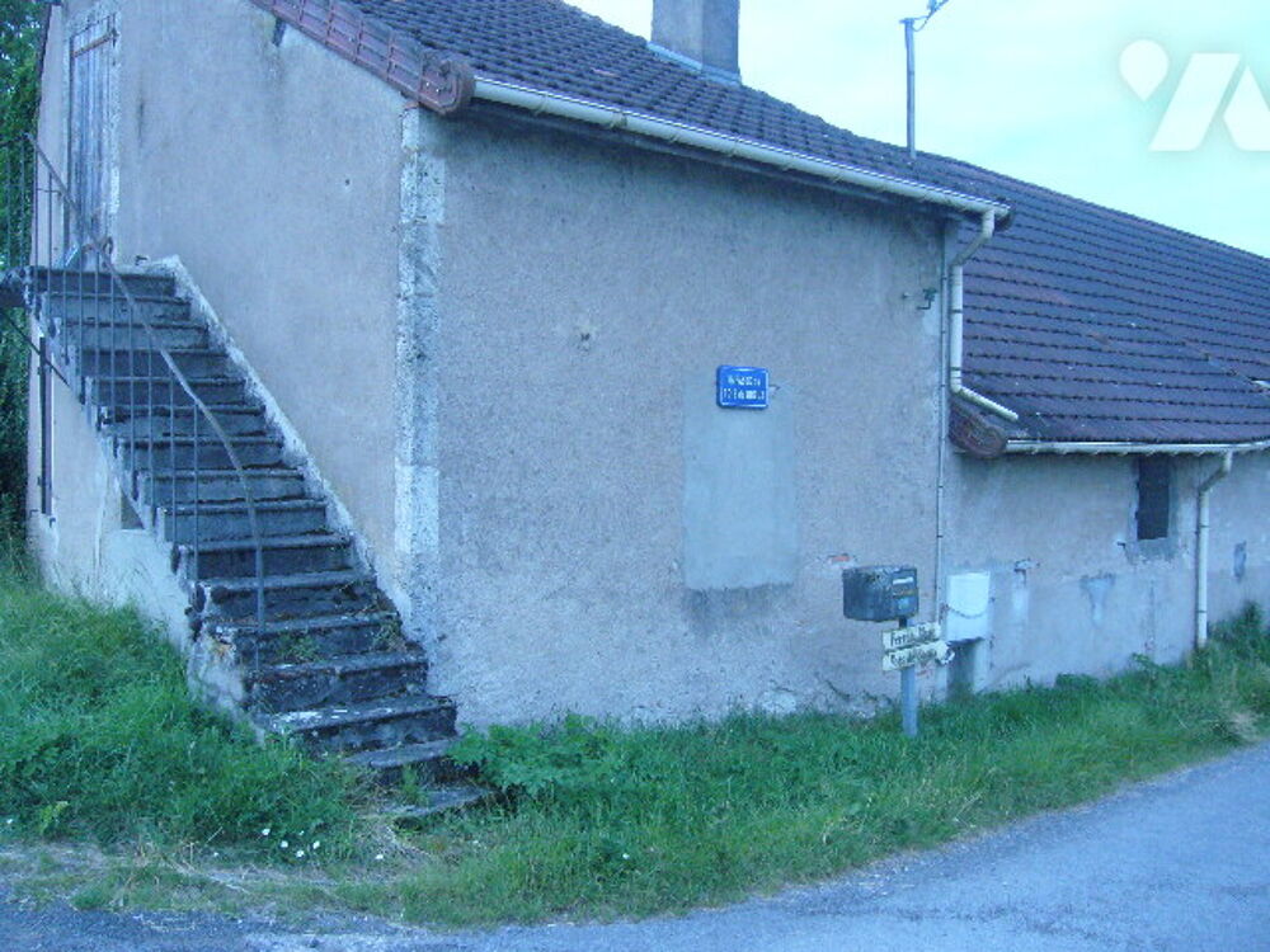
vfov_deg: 40.7
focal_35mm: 35
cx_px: 635
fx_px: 1284
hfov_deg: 52.6
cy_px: 476
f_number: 5.6
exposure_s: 1/1300
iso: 400
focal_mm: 5.8
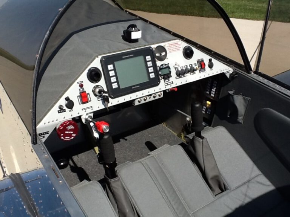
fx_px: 268
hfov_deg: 56.8
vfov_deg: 44.2
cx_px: 145
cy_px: 108
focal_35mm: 32
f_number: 2.4
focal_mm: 2.03
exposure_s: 1/1672
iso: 80
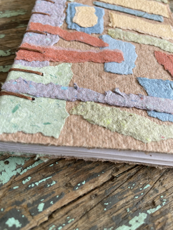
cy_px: 115
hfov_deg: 53.1
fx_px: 173
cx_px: 86
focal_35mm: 26
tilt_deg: -57.8
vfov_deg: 67.3
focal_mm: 4.2
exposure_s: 1/130
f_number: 1.6
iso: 32
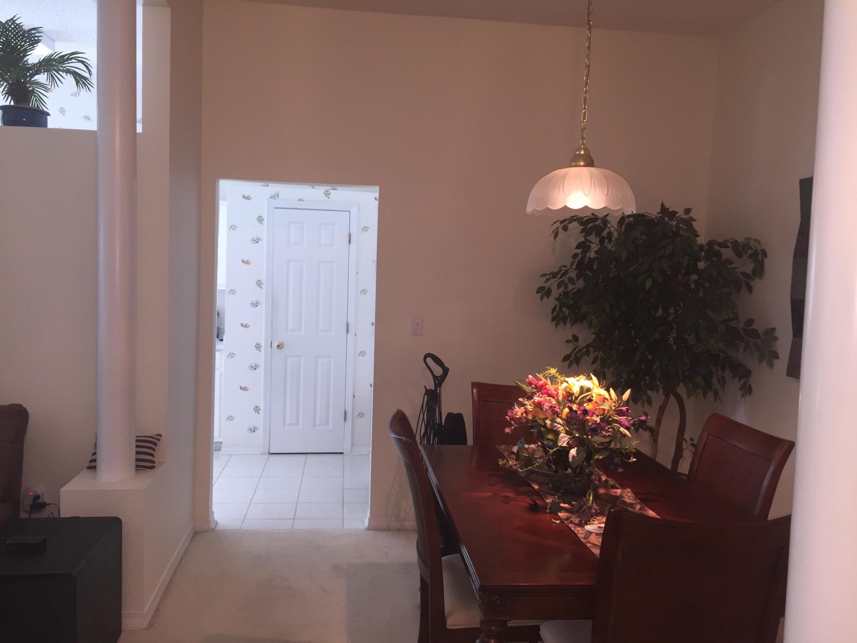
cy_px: 322
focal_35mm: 29
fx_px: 718
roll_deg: -3.0
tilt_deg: -5.1
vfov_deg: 48.2
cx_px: 428
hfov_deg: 61.7
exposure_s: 1/30
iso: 80
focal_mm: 4.15
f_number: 2.2
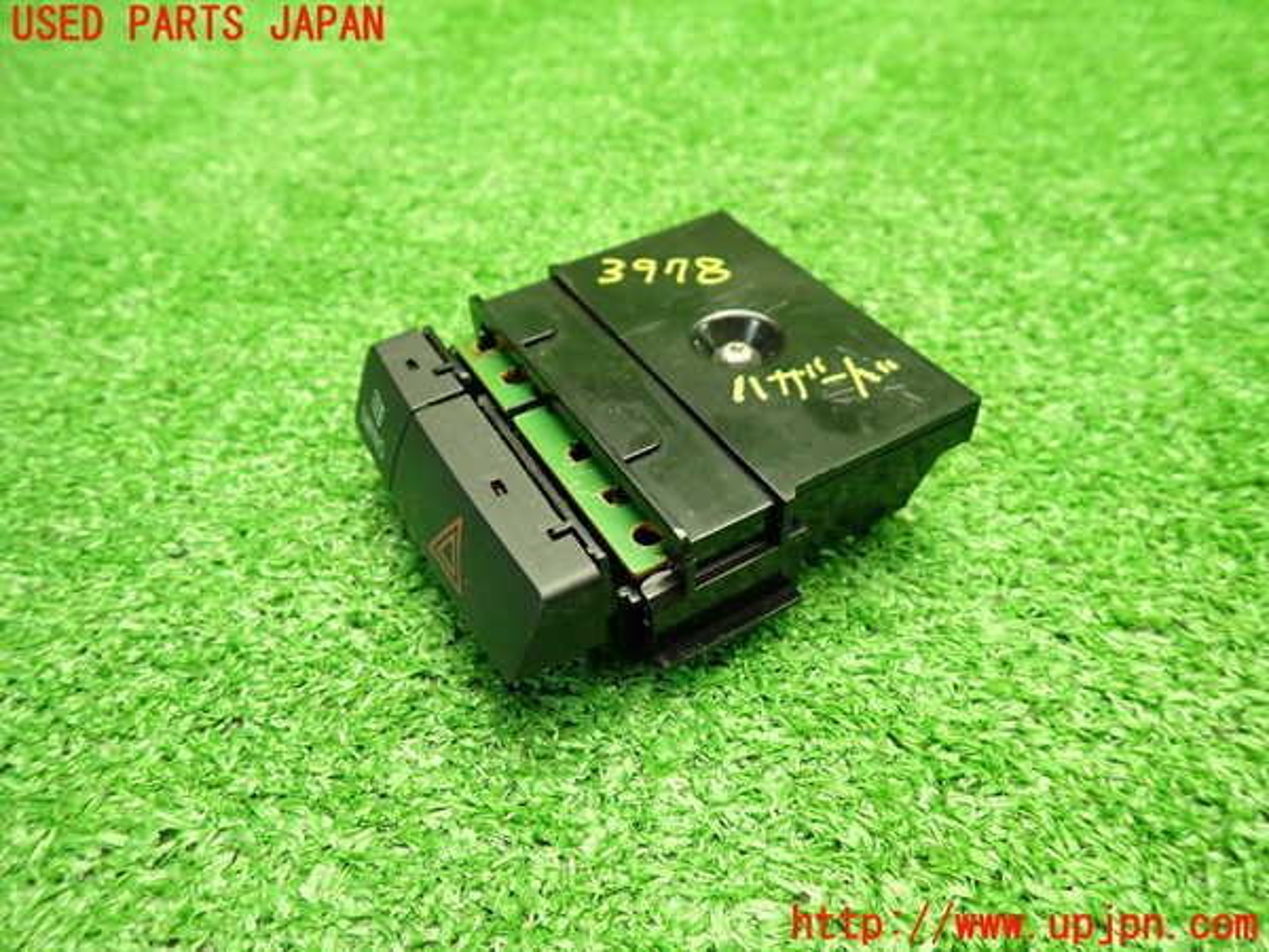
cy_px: 476
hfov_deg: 69.4
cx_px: 634
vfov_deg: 54.9
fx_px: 916
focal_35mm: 25
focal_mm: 4.5
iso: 320
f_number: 2
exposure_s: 1/30
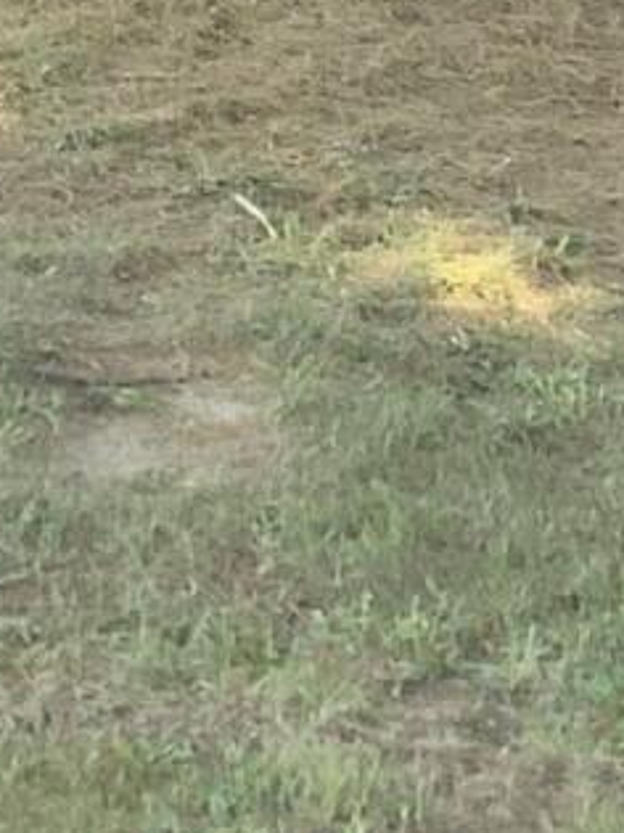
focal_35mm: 197
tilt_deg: -3.9
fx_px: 4738
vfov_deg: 9.5
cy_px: -759
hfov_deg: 7.5
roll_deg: -0.9
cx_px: 420
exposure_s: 1/120
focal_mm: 3.3
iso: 50
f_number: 2.4
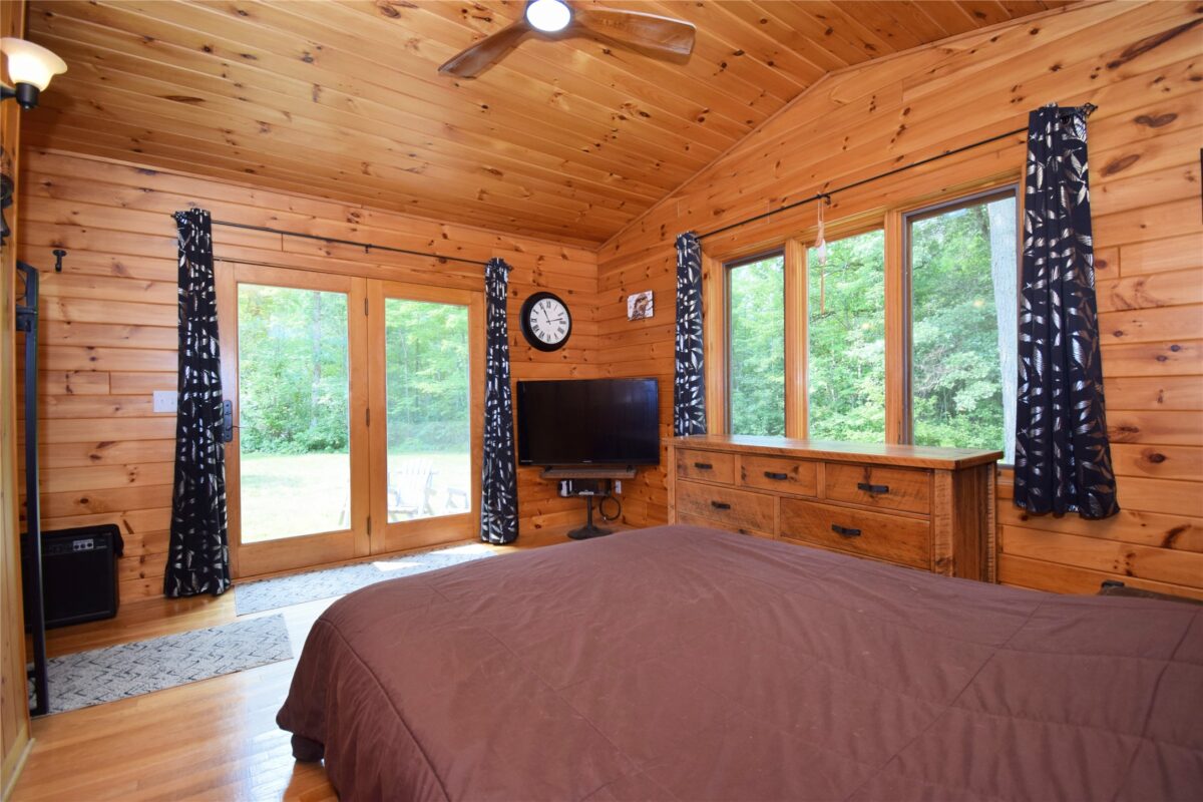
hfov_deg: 100.4
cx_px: 602
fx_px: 501
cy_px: 401
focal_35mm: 15
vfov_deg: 77.3
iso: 400
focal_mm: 10
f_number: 5
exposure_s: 1/100
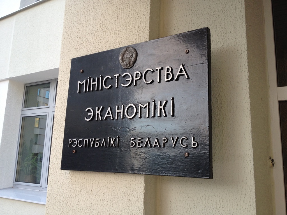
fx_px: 290
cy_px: 108
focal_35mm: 35
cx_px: 144
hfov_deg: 52.6
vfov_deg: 40.7
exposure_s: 1/40
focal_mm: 4.28
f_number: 2.4
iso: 64
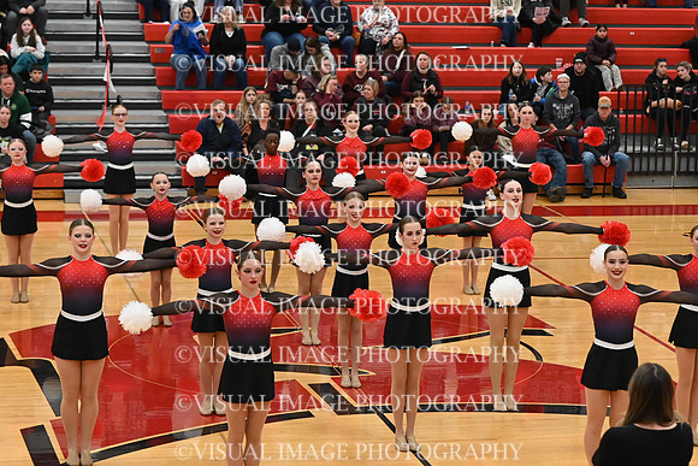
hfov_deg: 19.5
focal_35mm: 105
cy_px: 233
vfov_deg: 13.0
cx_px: 349
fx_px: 2036
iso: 8000
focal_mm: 70
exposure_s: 1/400
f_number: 4
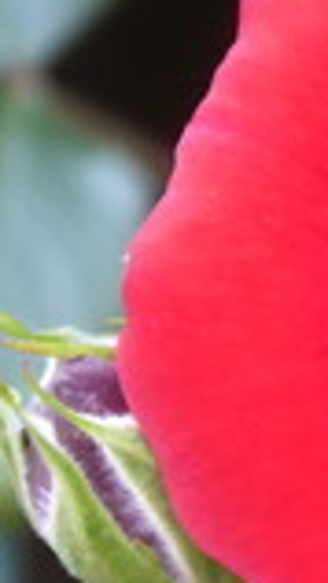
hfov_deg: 2.0
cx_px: 862
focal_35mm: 592
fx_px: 9144
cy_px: 411
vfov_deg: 3.6
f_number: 5.6
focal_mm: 30.9
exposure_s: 1/80
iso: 320
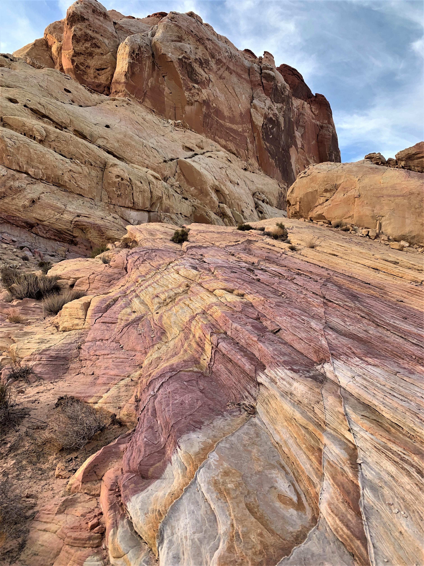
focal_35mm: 26
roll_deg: +0.3
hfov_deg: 53.1
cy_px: 283
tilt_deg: +3.3
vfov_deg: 67.3
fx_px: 425
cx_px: 212
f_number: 1.8
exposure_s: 1/439
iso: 25
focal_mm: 4.25
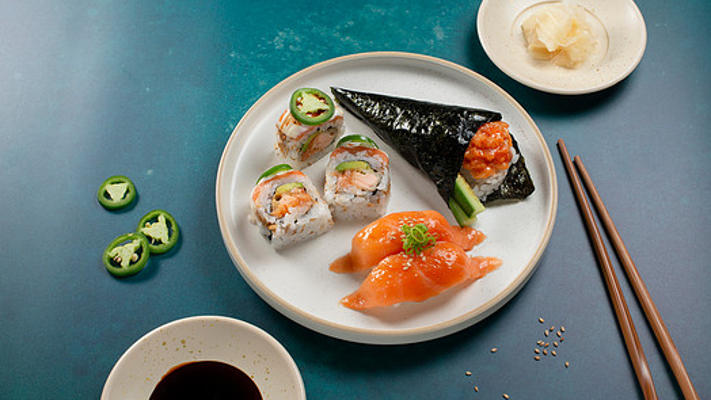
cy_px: 222
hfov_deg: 36.0
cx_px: 374
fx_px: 1094
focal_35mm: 58
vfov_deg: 20.7
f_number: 9
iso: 250
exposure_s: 1/200
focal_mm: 50
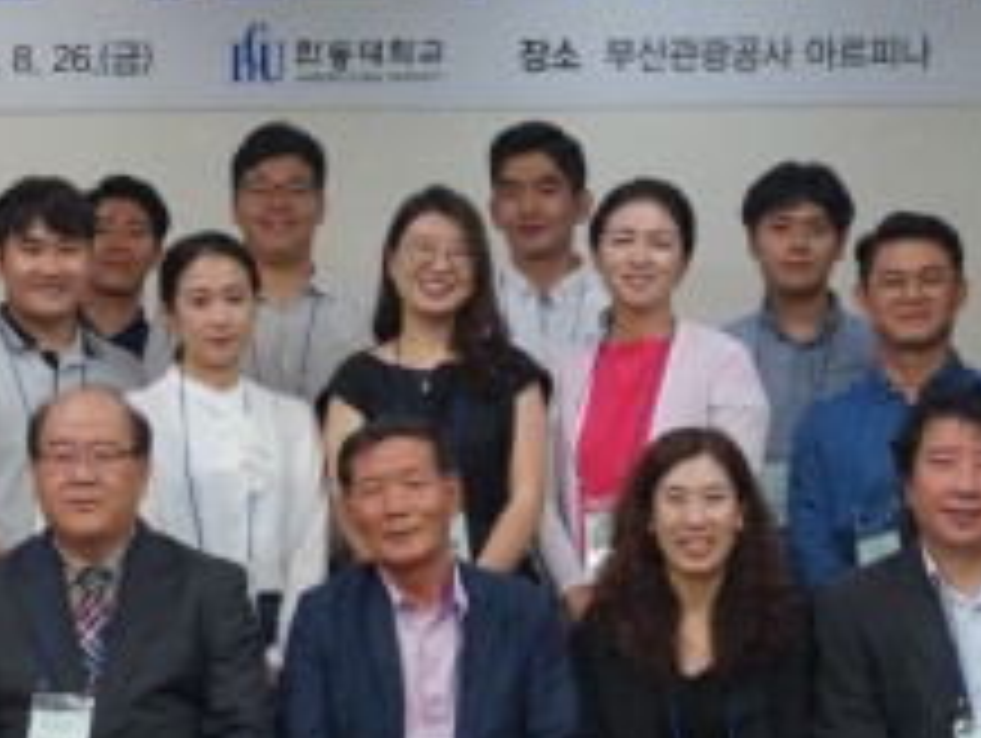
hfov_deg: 17.6
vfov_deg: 13.4
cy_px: 439
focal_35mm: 111
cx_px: 220
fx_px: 3149
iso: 2000
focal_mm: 28
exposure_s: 1/160
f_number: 4.5
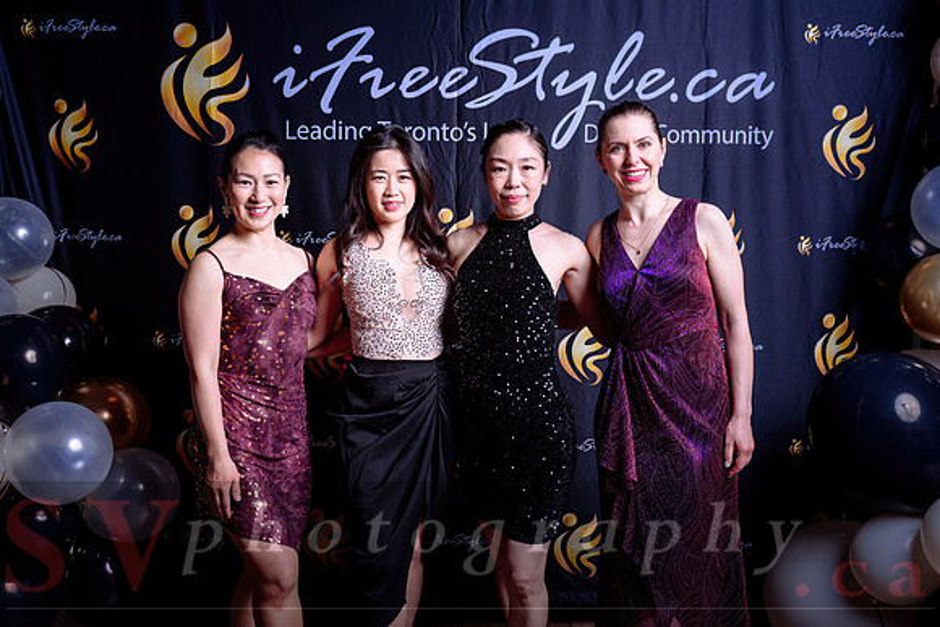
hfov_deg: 49.5
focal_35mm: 39
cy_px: 314
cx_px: 470
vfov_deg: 34.2
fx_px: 1019
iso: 125
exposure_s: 1/160
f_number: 4.5
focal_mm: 39
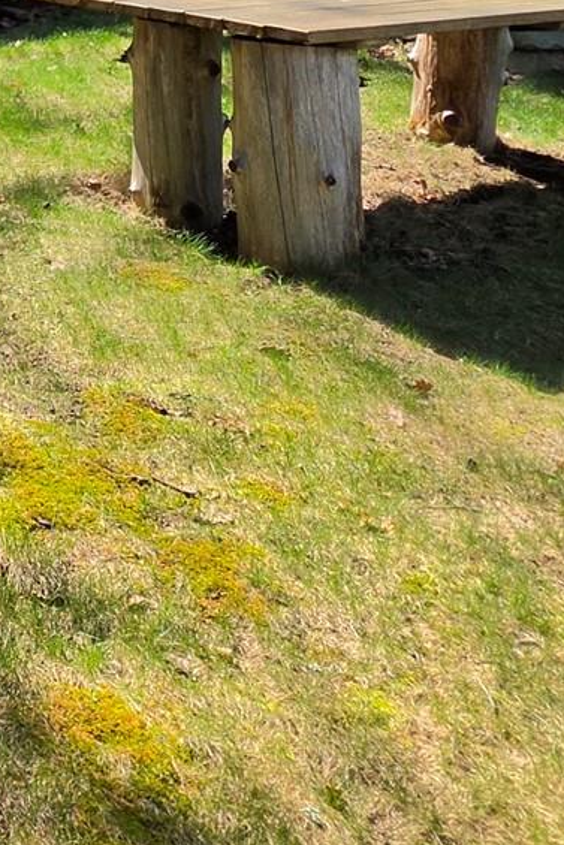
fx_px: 1151
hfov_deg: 19.7
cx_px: -471
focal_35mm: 49
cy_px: -130
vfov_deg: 33.8
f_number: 1.9
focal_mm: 2.2
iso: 32
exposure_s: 1/871
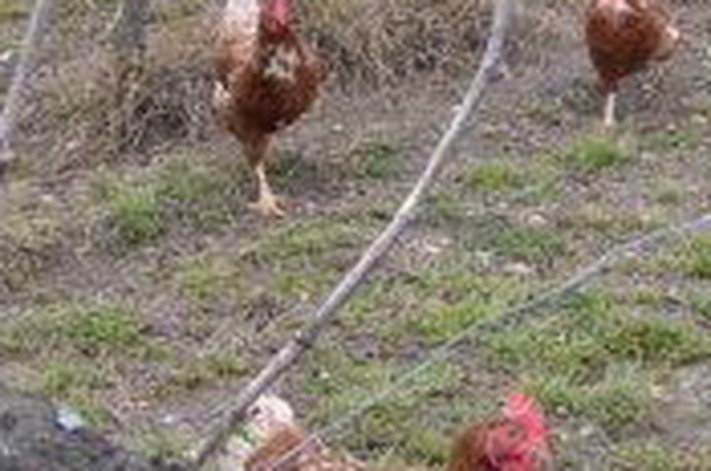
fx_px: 2031
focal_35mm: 103
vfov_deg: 13.1
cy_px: 30
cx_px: 345
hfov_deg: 19.9
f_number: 5.6
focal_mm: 24
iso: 160
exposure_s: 1/125
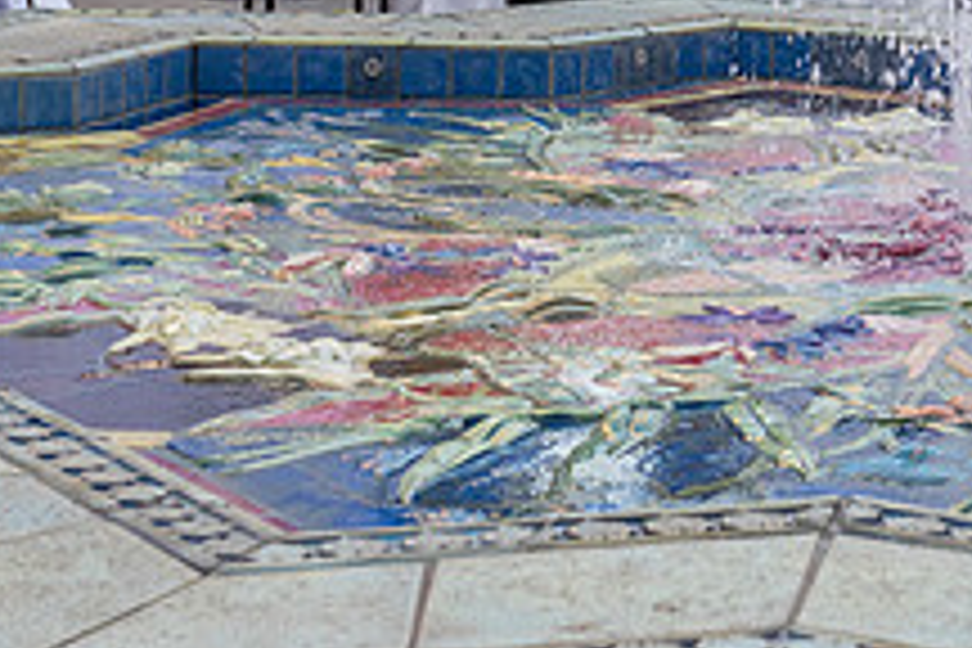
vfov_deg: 10.0
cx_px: 846
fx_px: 3618
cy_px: -200
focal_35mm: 134
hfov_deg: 15.2
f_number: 5.6
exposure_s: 1/250
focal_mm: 50
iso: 500
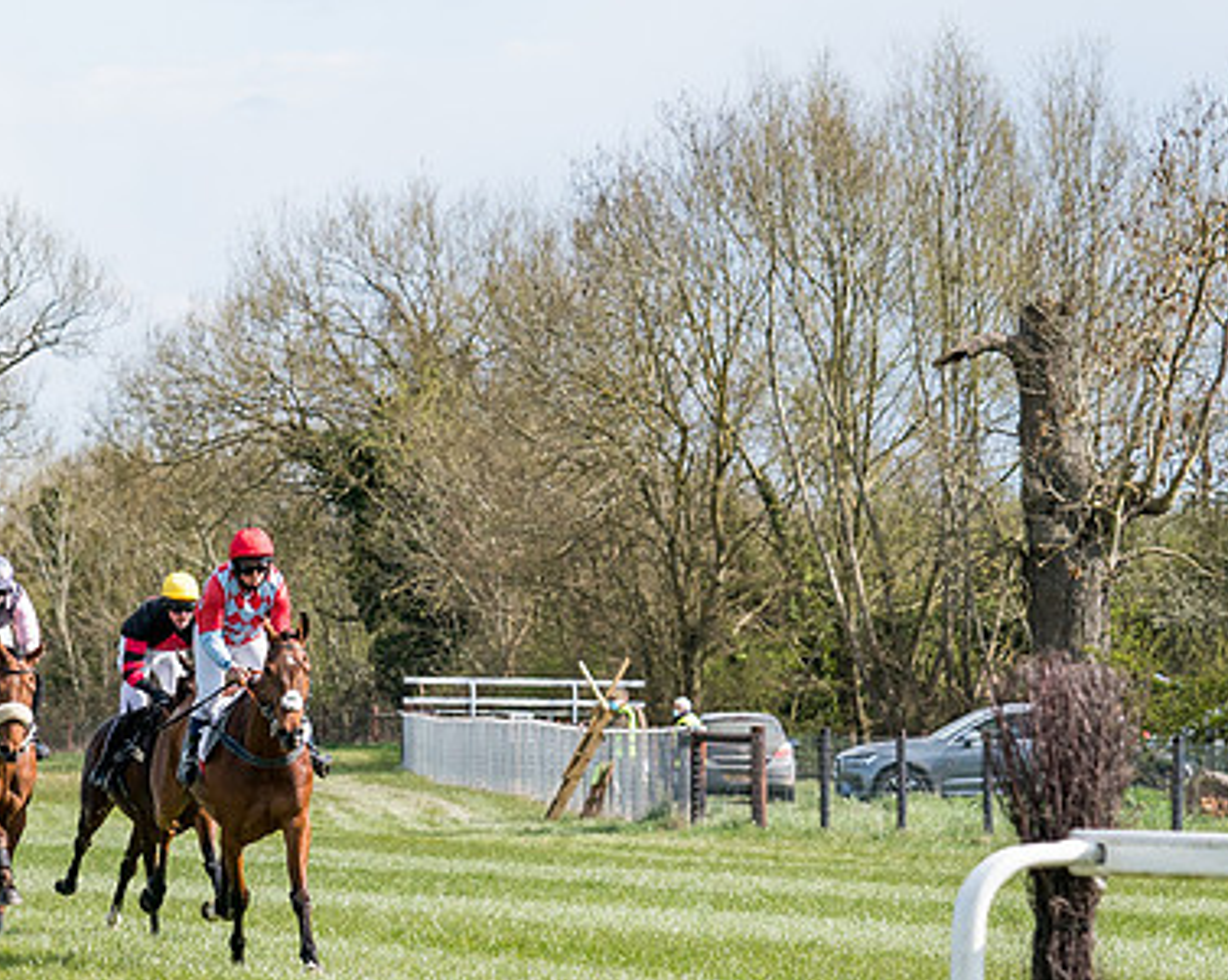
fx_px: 10677
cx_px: 226
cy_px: 699
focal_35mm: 294
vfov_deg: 5.3
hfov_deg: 6.6
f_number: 4.5
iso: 400
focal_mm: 109
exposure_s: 1/1600
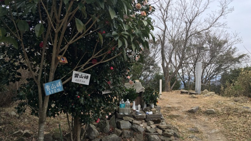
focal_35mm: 32
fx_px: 213
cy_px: 92
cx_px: 127
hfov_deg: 61.0
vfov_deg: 36.3
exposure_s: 1/218
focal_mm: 4.15
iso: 25
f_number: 2.2
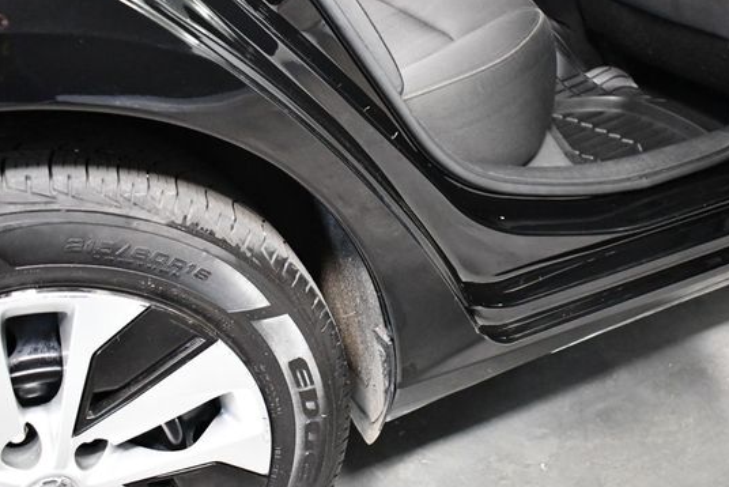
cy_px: 256
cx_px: 408
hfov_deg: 45.3
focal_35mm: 43
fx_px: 871
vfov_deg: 31.2
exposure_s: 1/60
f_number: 3.5
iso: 5000
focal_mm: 18
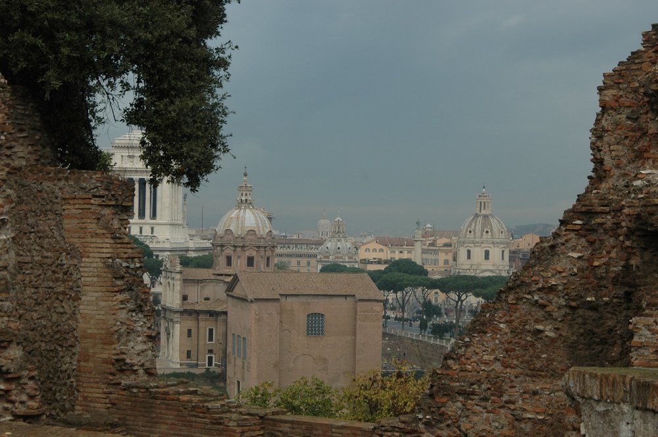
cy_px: 218
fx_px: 1369
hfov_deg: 27.0
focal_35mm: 75
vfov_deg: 18.1
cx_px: 329
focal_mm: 50
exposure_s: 1/200
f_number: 7.1
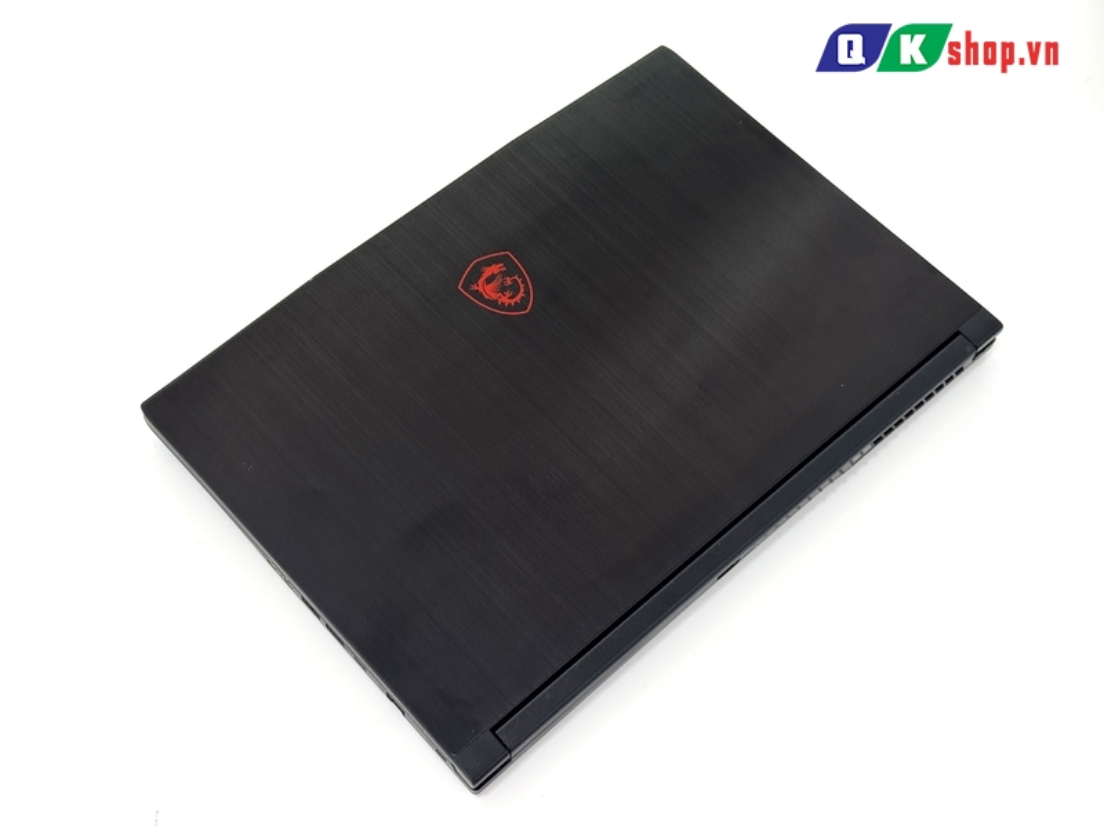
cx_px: 552
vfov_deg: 30.3
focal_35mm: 48
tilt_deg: -62.5
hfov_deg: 39.7
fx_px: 1531
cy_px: 414
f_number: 1.78
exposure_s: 1/100
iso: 64
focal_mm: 6.76
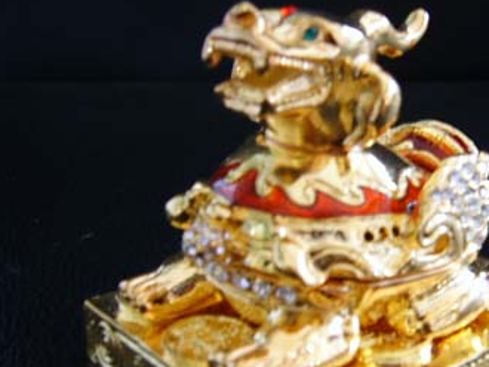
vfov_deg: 27.4
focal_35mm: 53
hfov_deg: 35.6
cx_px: 341
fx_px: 749
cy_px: 233
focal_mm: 5.8
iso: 50
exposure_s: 1/2
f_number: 2.8
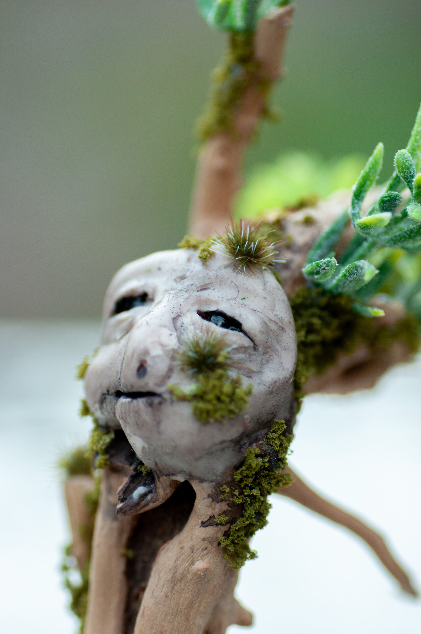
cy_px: 317
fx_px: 2374
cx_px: 210
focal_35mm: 135
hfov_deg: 10.1
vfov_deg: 15.2
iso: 640
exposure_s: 1/250
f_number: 5
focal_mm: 90
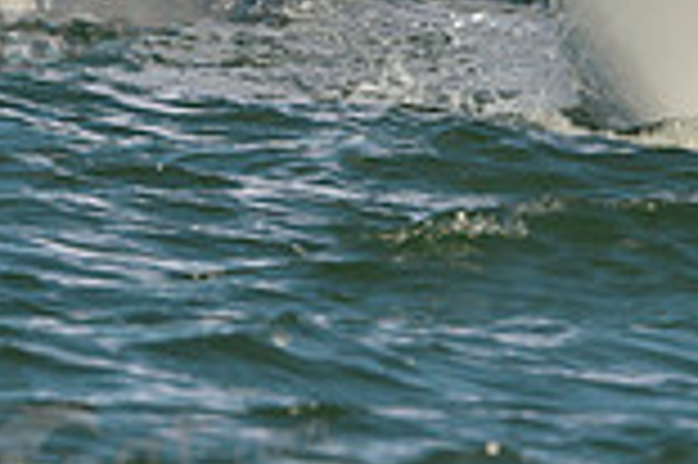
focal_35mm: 1347
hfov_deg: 1.5
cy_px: -259
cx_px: 567
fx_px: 26089
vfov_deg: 1.0
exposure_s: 1/1000
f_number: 11
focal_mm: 360
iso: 280
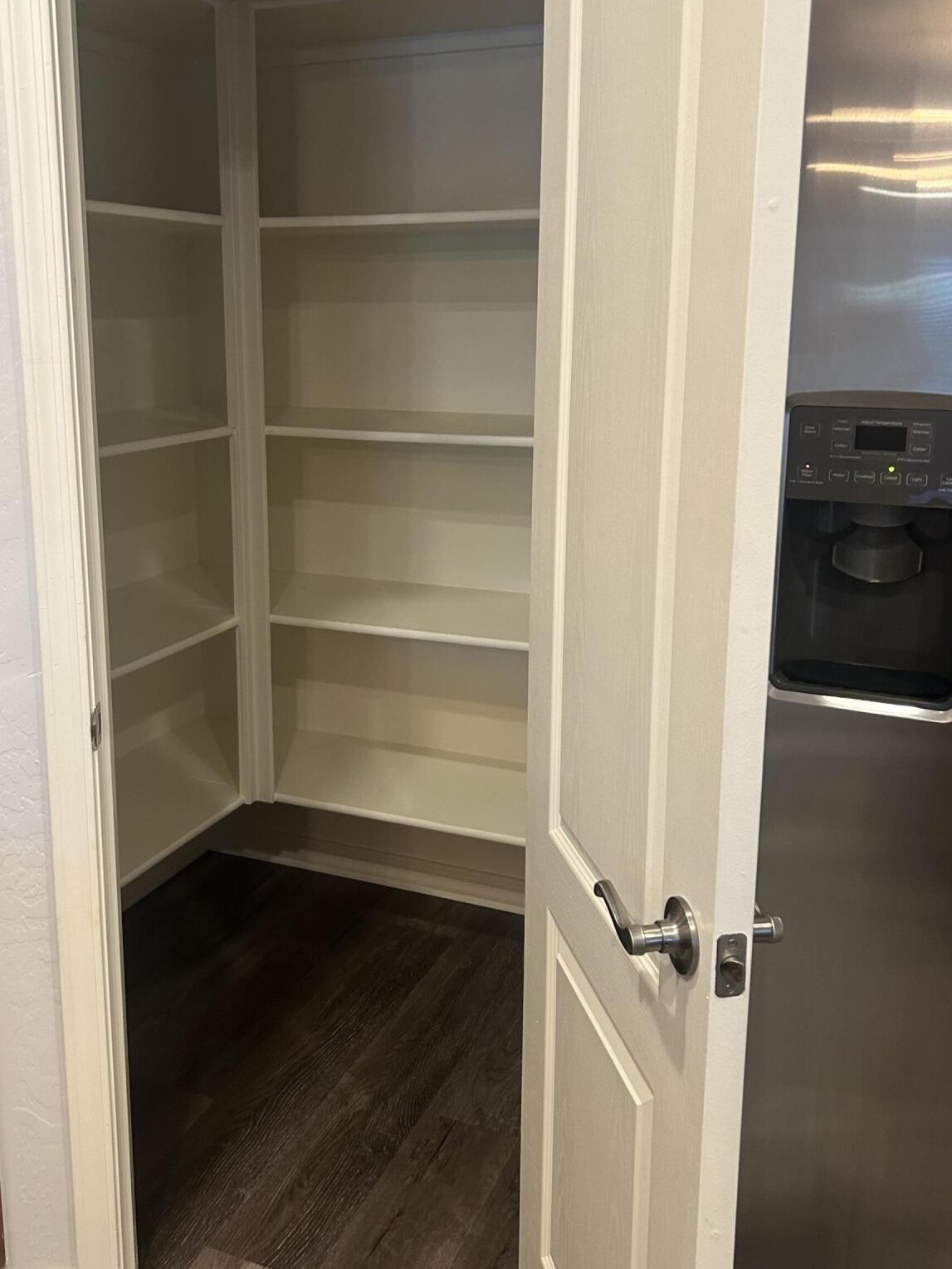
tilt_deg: -11.8
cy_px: 559
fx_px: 1247
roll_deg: +0.0
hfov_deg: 41.7
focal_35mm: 34
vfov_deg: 53.8
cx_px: 403
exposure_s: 1/60
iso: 160
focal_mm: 5.7
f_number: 1.5
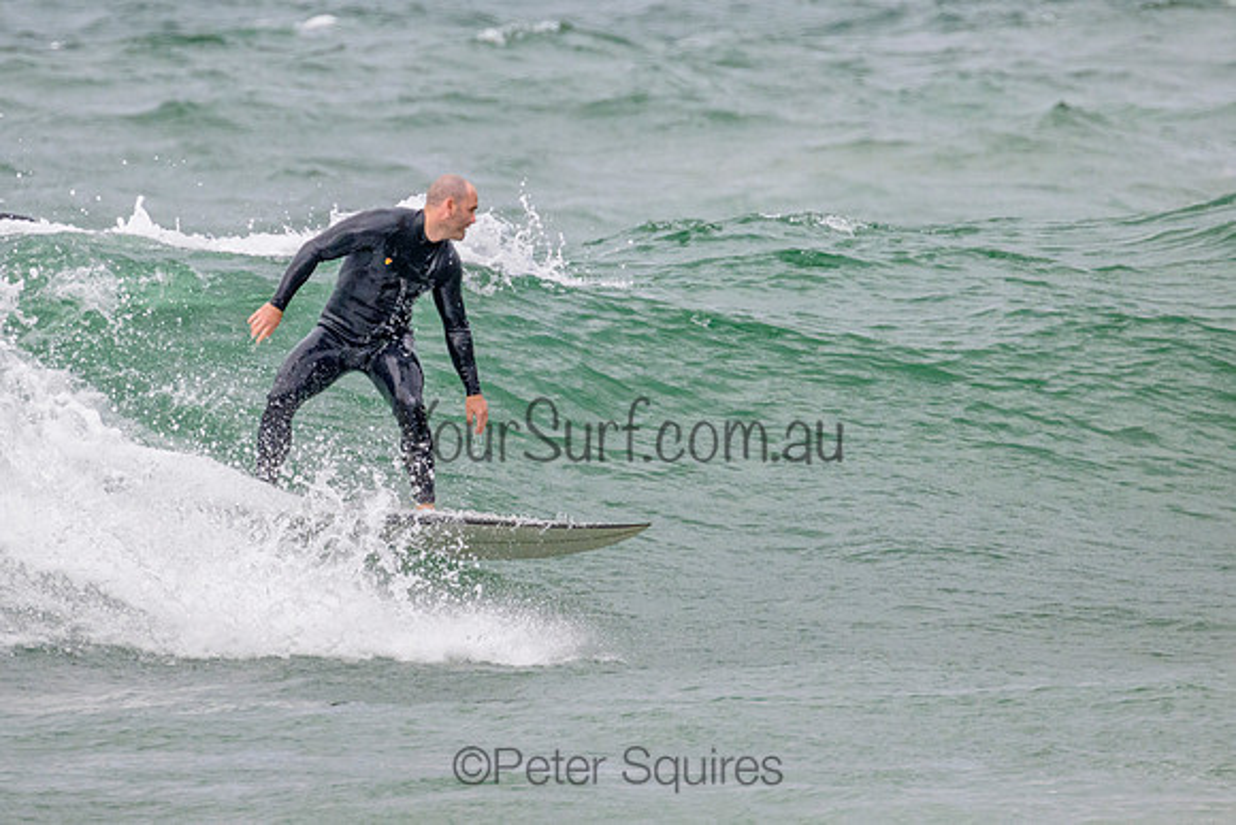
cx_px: 540
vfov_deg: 1.3
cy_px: 305
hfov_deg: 1.9
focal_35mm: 1087
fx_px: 37342
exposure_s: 1/2000
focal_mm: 800
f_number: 11
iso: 2000
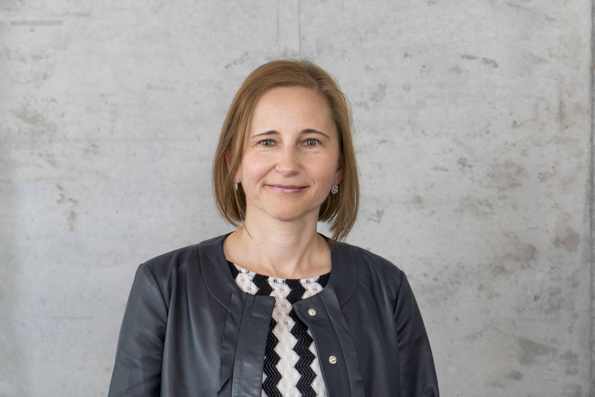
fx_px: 1158
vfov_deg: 19.5
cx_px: 298
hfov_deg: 28.8
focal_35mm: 70
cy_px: 198
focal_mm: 70
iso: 2000
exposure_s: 1/160
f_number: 5.6
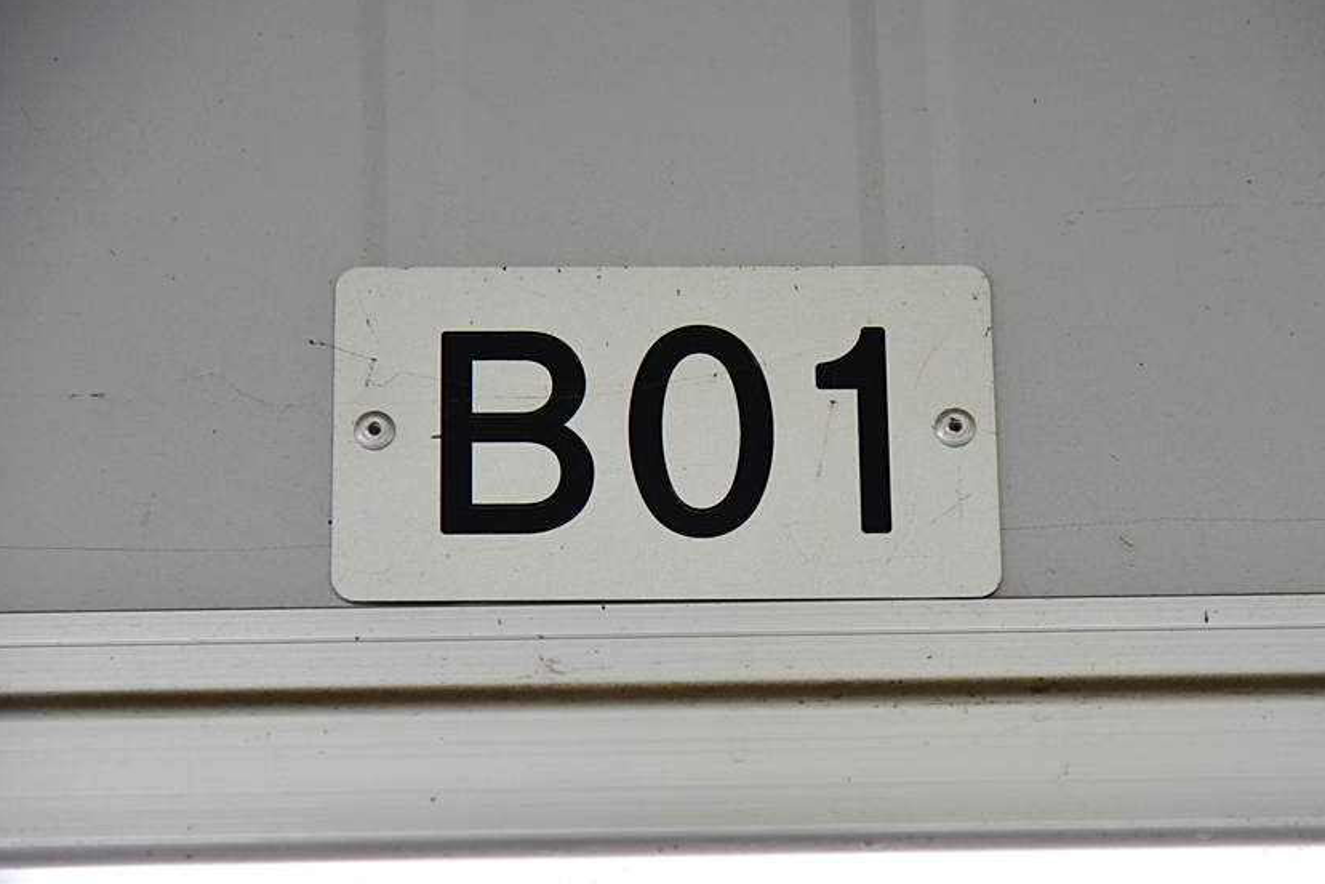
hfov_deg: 15.8
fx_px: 4784
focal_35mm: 130
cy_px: 463
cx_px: 738
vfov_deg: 10.5
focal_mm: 105
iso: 1600
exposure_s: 1/125
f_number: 4
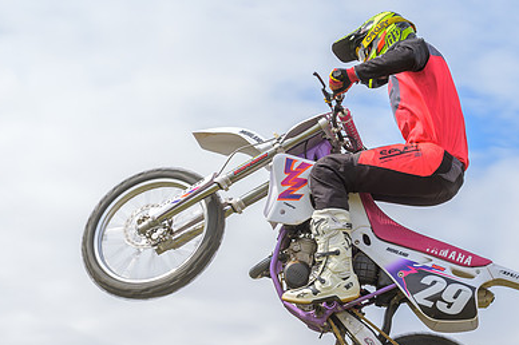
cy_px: 255
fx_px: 1152
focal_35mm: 80
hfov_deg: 25.3
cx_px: 337
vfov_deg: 16.9
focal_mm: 35
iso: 50
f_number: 4
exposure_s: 1/320
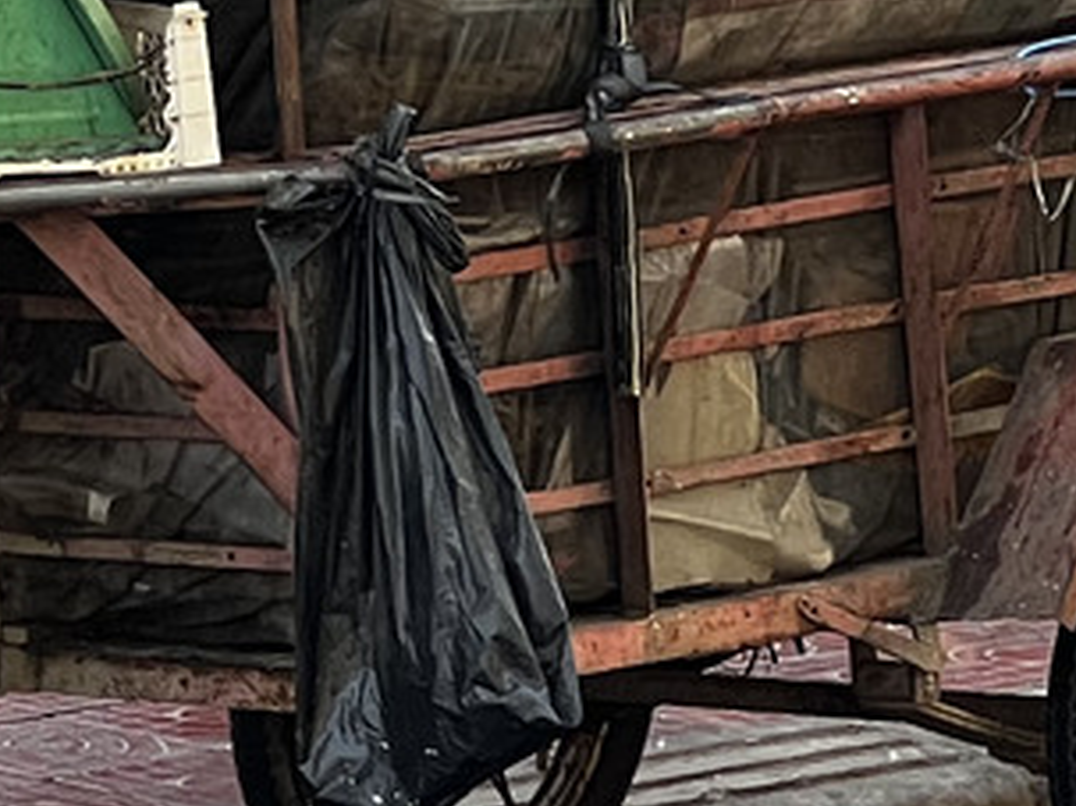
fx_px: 12646
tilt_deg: -3.3
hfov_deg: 4.9
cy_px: 156
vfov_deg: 3.6
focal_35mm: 407
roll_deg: +2.2
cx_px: -50
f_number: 2.8
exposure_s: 1/99
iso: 50
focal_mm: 9
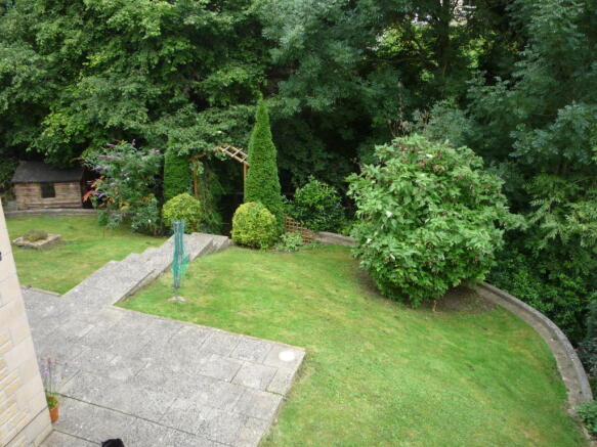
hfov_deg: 60.0
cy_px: 224
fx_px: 517
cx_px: 298
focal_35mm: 30
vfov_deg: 46.8
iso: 100
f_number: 3.3
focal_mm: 5.2
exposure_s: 1/30
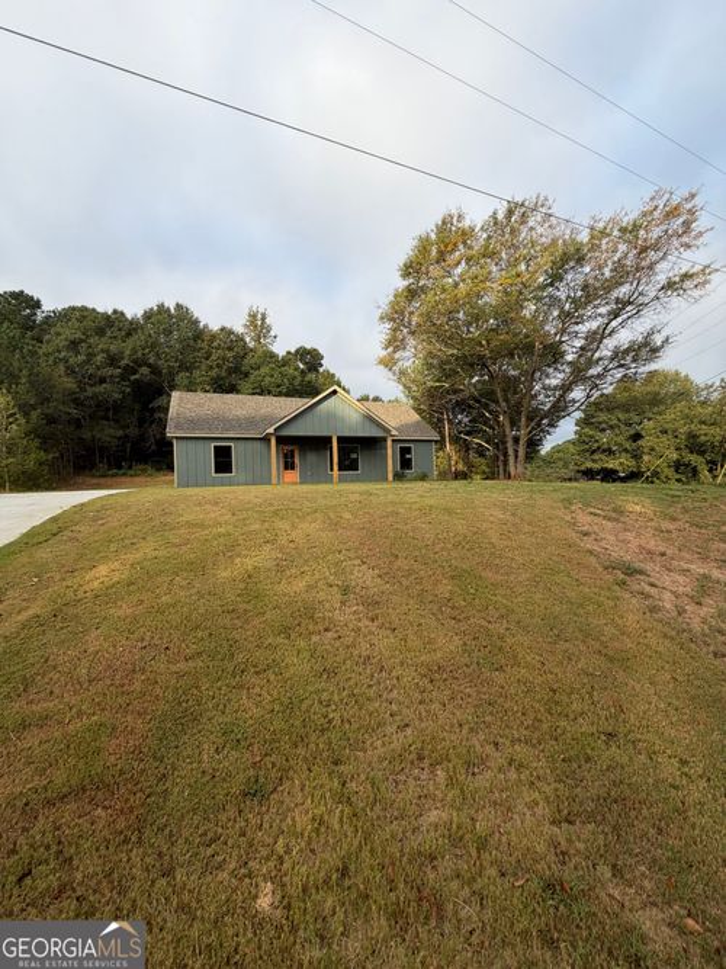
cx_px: 363
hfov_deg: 85.7
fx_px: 392
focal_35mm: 14
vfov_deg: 102.1
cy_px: 484
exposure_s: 1/502
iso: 50
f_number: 2.2
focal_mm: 2.22
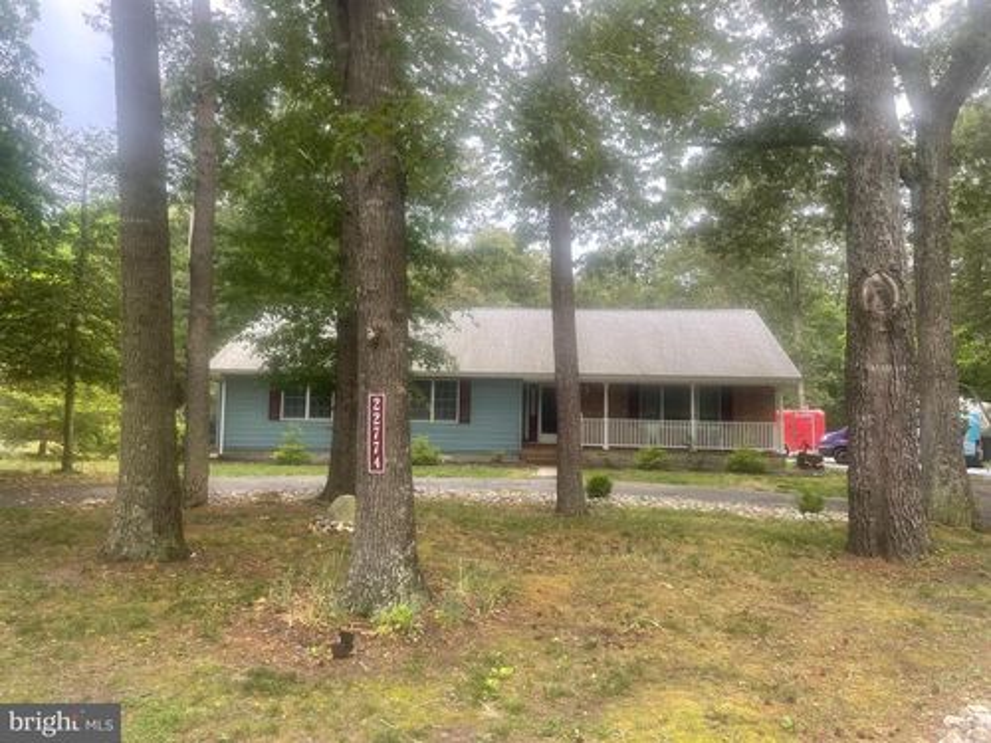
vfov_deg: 53.1
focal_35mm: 26
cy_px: 372
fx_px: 744
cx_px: 496
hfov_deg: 67.3
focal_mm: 4.2
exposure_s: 1/135
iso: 32
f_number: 1.6
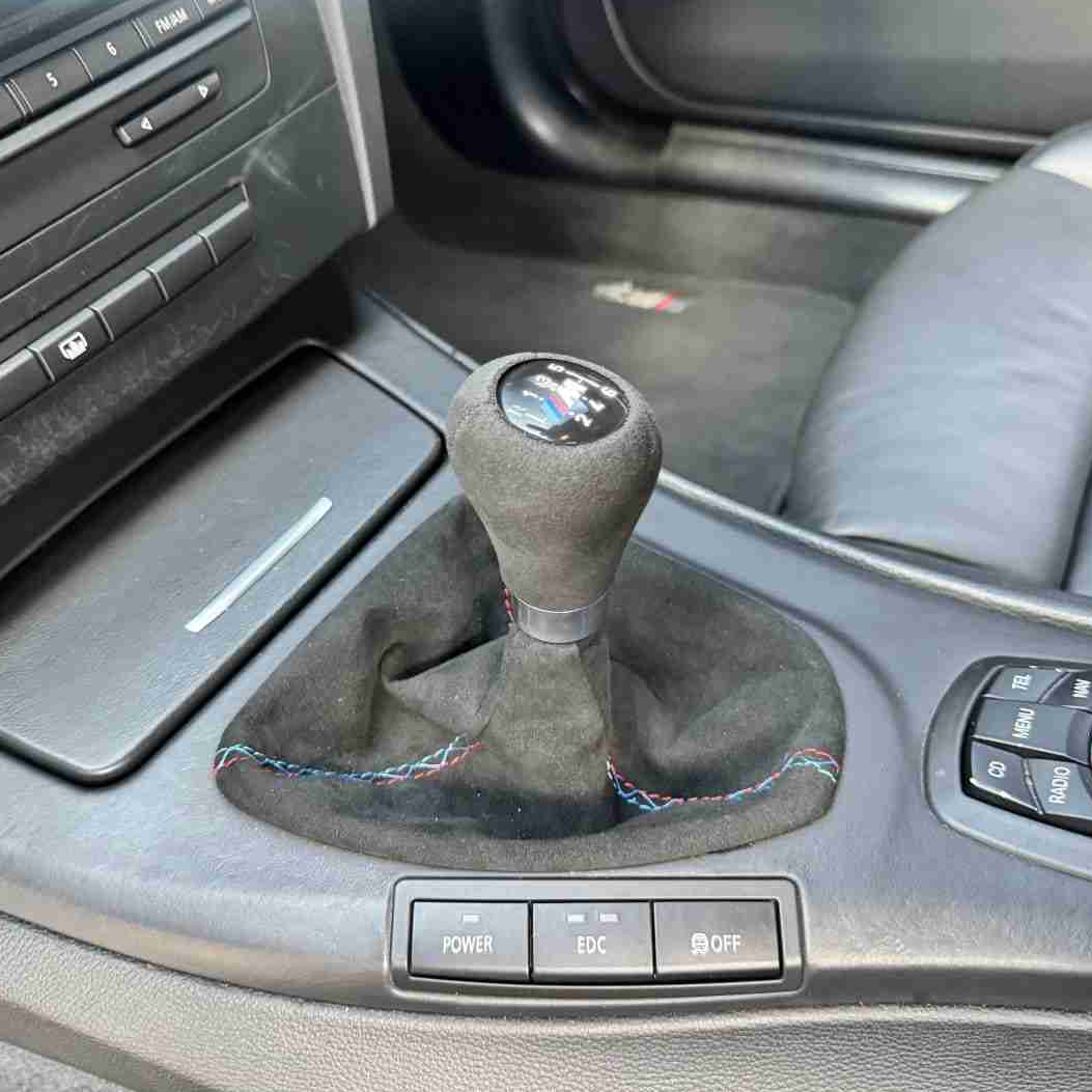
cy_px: 535
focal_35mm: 29
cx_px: 523
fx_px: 1035
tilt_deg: -45.5
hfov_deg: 55.6
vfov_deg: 55.6
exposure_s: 1/60
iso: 500
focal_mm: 6.76
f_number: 1.78
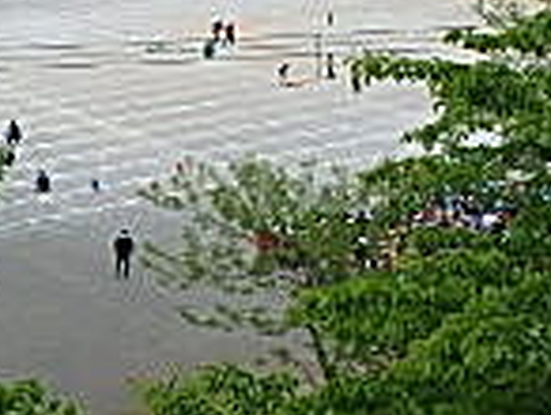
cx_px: -151
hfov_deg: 19.7
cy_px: -151
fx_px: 1467
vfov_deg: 15.2
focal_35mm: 92
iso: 125
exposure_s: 1/800
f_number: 3.5
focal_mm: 3.7
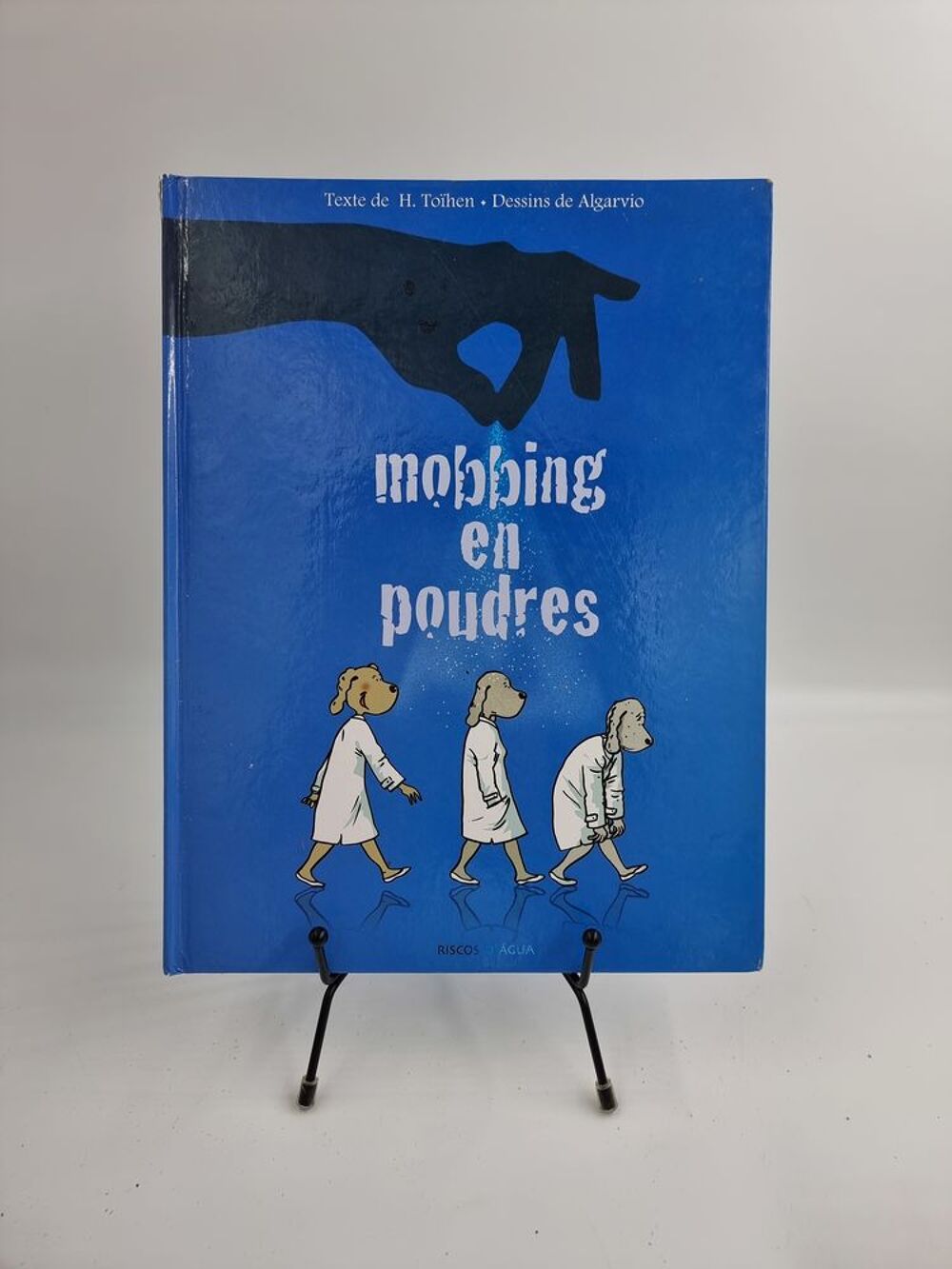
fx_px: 880
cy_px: 634
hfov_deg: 56.8
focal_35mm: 24
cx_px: 476
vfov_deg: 71.6
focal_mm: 6.7
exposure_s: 1/107
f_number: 1.8
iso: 50
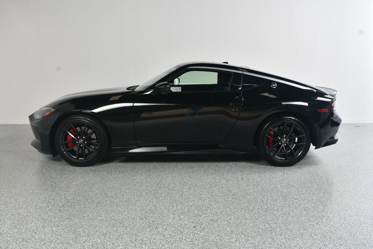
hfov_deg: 61.9
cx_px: 186
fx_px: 311
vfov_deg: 43.6
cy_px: 124
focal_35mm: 30
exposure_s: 1/160
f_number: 9
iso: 100
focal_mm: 20
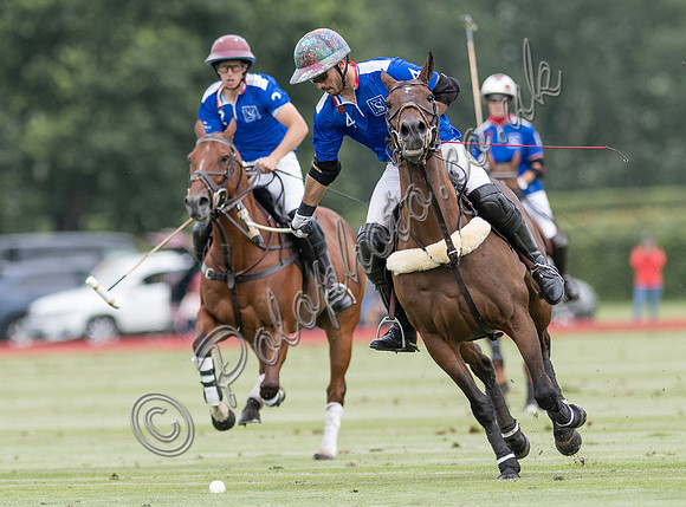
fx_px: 14444
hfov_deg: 2.7
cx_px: 342
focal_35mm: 732
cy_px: 242
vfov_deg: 2.0
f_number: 2.8
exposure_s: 1/3200
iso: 400
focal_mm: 300
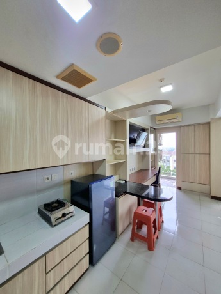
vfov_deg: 106.2
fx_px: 111
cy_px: 147
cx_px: 110
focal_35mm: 13
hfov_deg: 89.9
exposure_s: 1/50
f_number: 2.2
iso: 100
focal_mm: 1.74
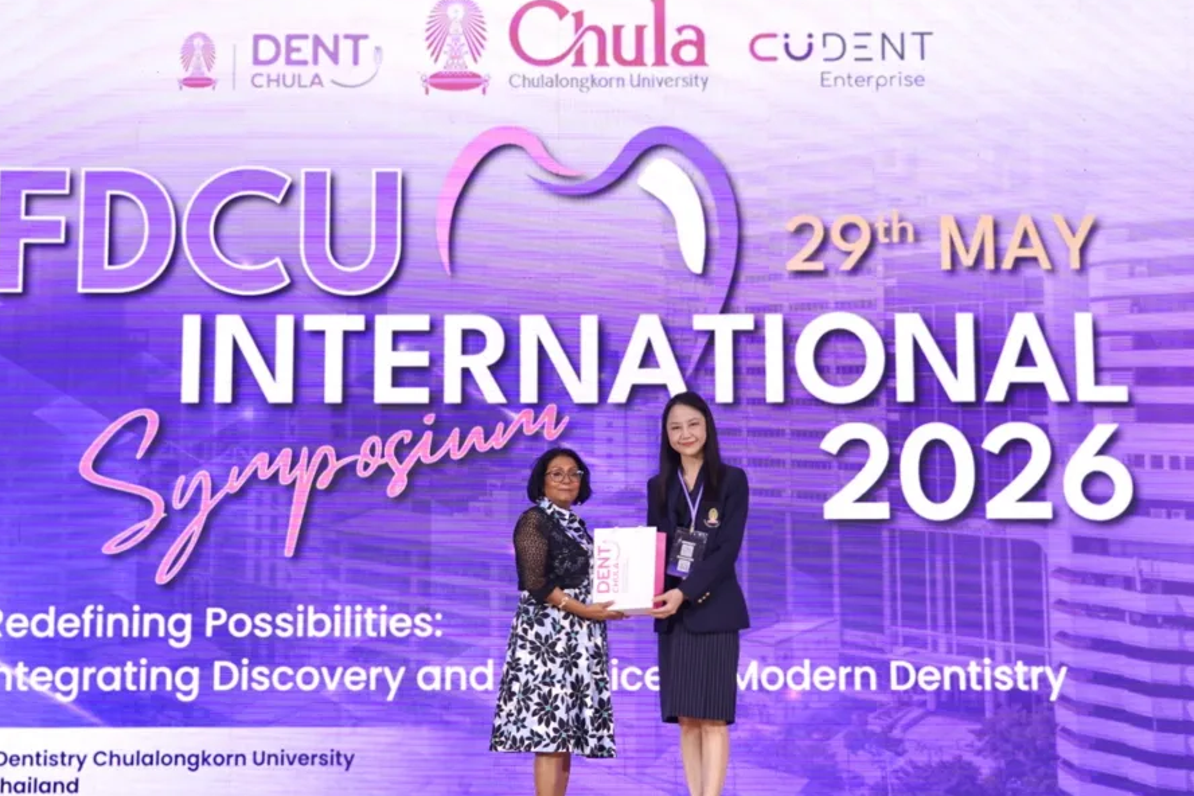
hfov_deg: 43.6
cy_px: 440
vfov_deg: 29.8
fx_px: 1492
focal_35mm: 45
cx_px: 565
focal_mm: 39
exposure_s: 1/60
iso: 250
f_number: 4
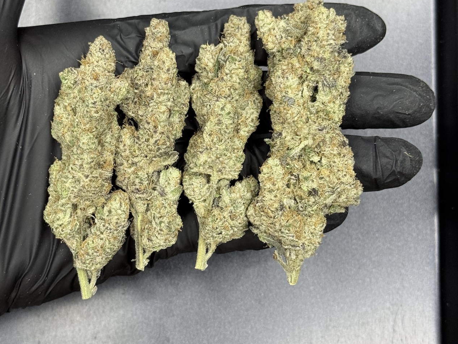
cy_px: 134
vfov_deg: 20.1
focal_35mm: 73
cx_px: 203
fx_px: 966
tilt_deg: -81.4
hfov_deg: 26.7
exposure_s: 1/50
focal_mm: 6.76
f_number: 1.78
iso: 80
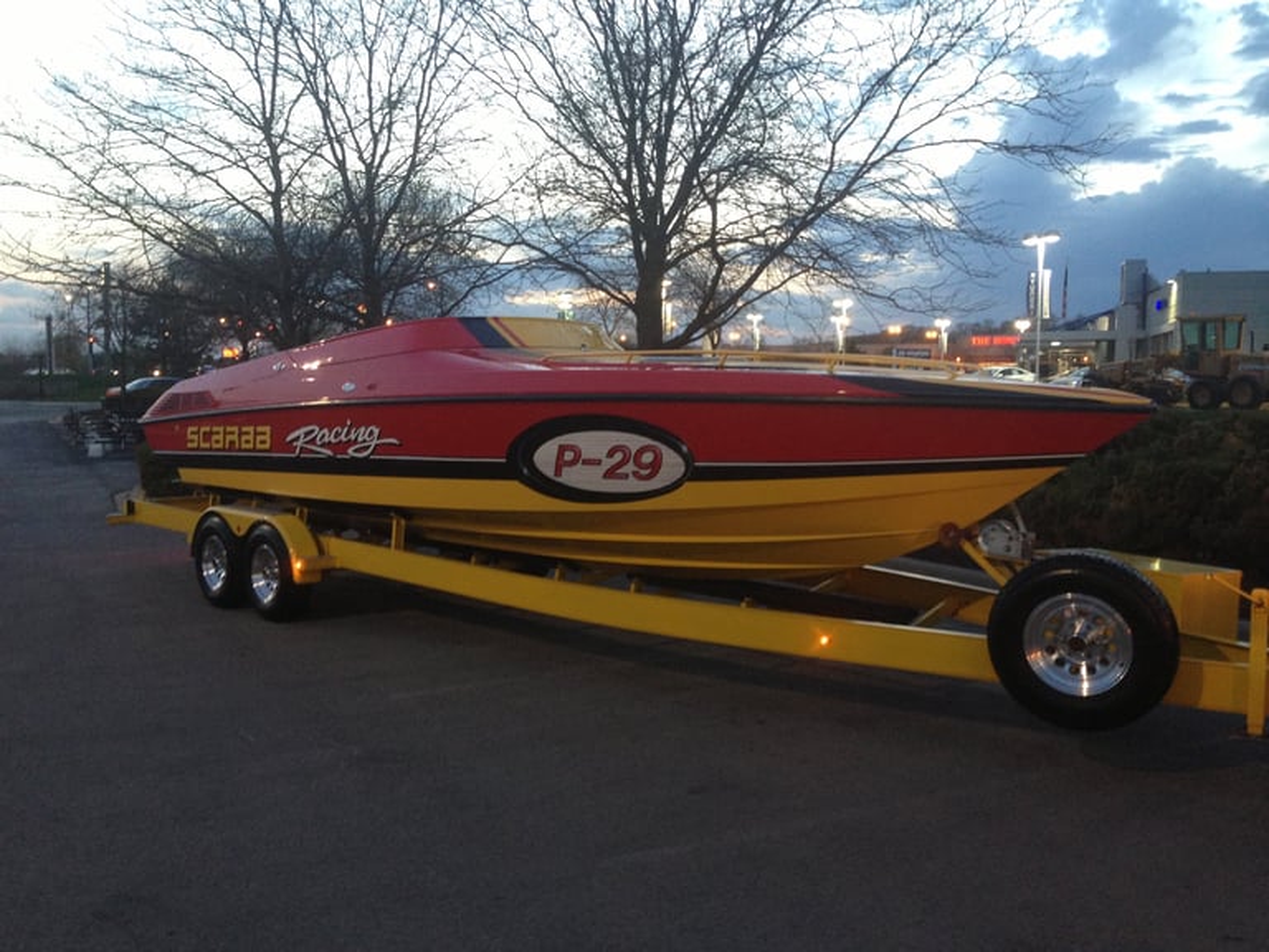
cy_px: 476
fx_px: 1210
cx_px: 634
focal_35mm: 33
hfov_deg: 55.4
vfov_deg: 42.9
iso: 160
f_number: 2.4
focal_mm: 4.13
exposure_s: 1/20
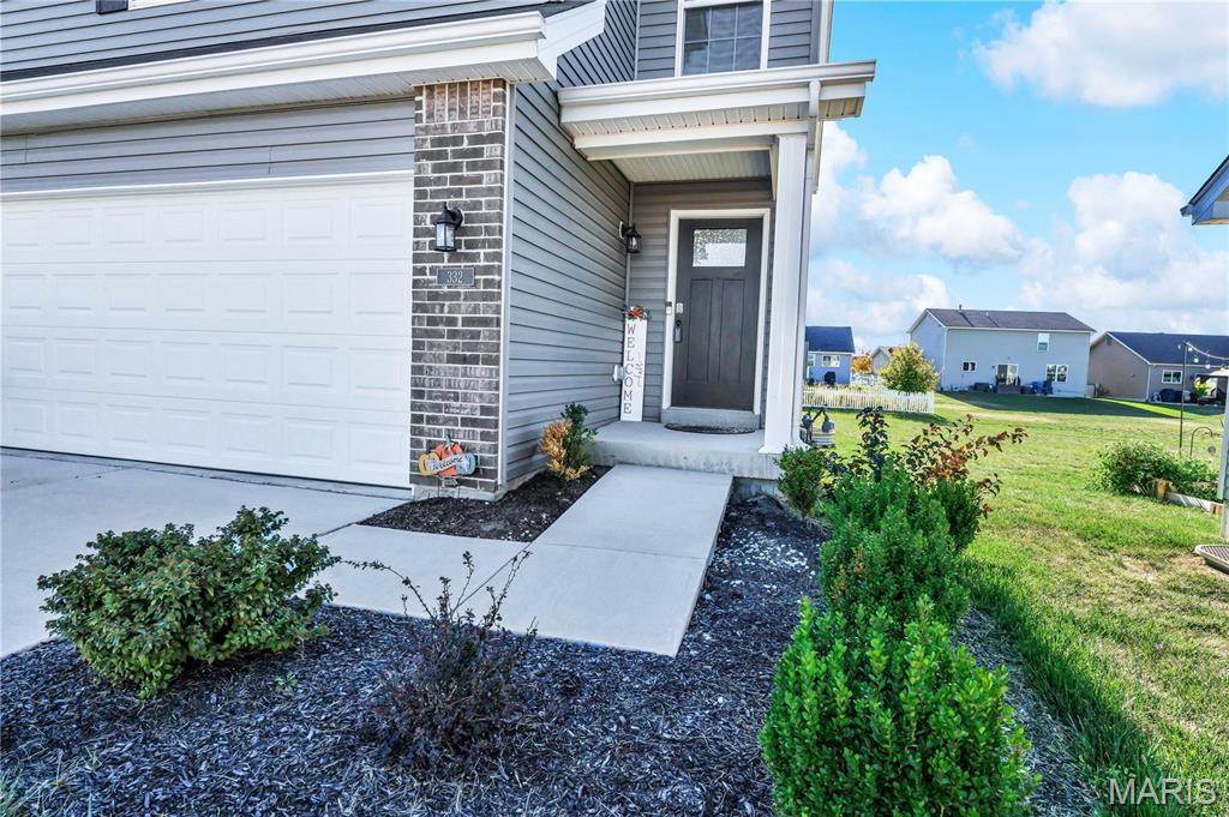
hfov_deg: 89.4
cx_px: 614
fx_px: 621
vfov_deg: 66.7
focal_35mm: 18
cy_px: 408
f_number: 7.1
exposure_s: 1/320
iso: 320
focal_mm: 18.2
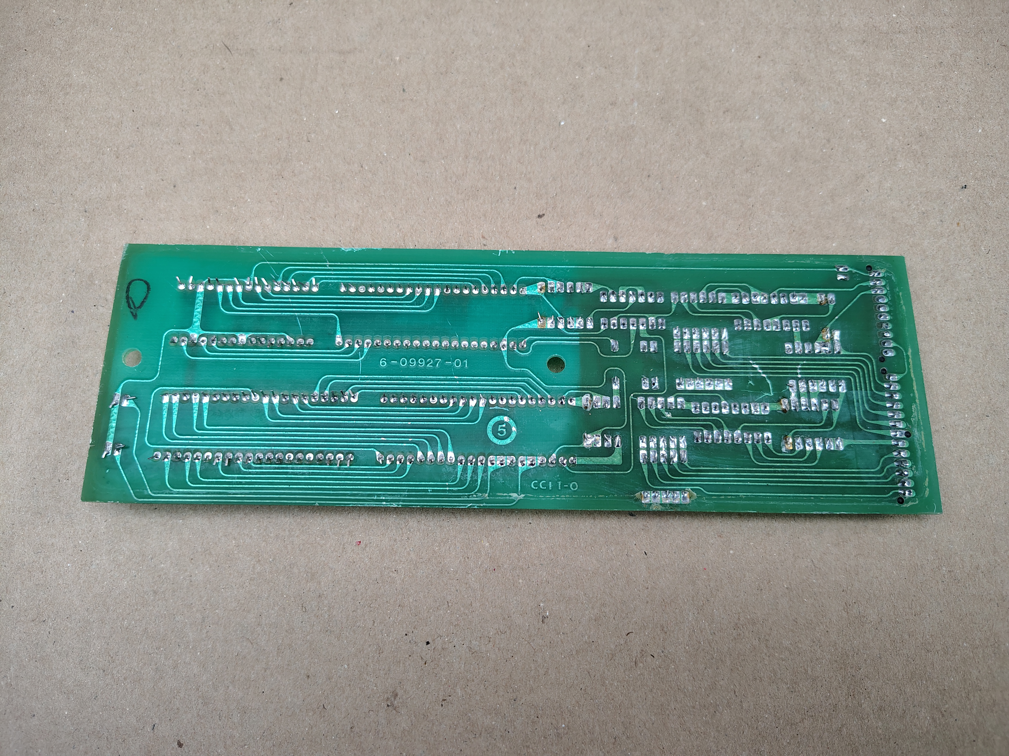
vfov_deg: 56.8
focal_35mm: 24
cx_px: 504
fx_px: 700
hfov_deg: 71.6
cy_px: 378
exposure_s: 1/100
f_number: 1.8
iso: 174
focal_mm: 5.56
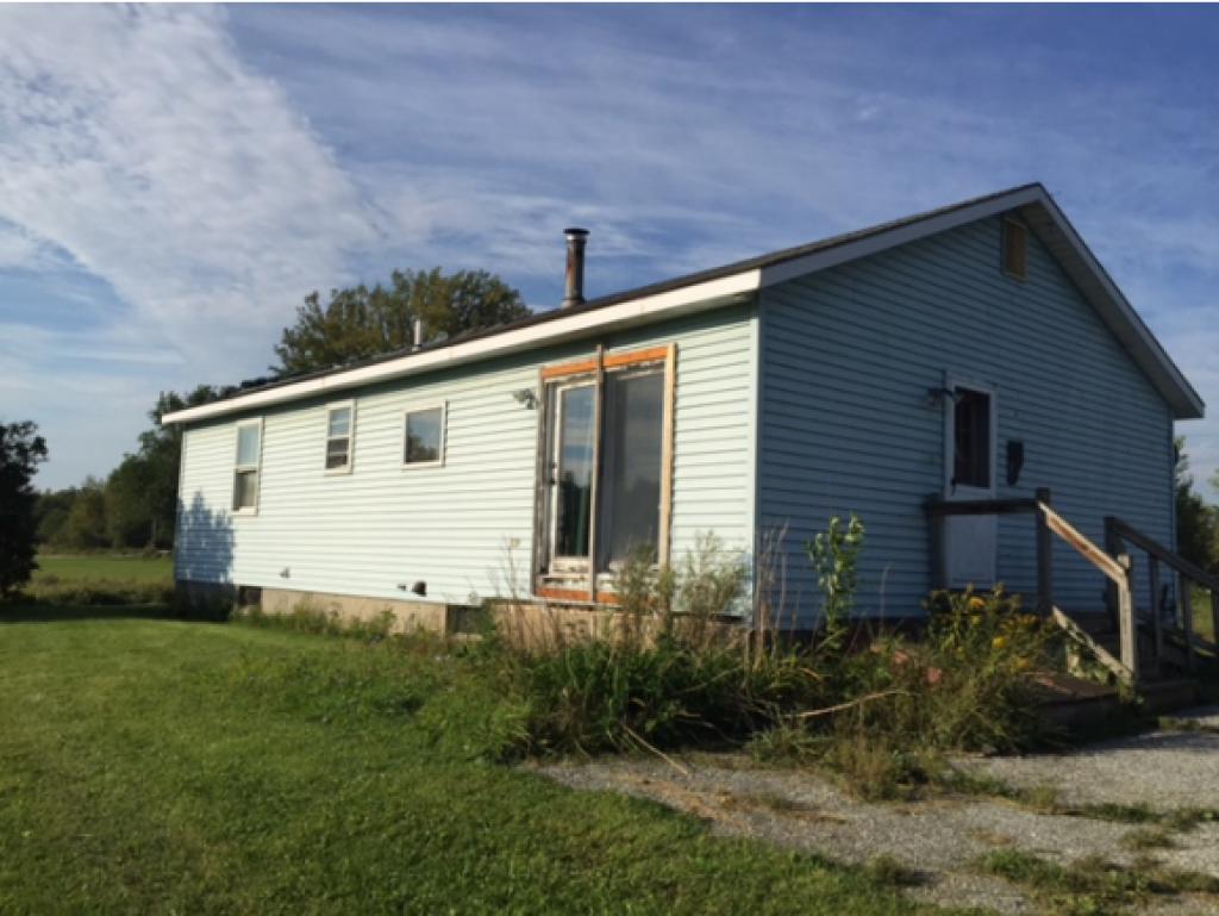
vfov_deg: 48.3
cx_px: 610
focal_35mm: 29
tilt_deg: +6.0
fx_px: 1022
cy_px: 458
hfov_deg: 61.6
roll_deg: -3.1
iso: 32
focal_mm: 4.15
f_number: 2.2
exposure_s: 1/3597
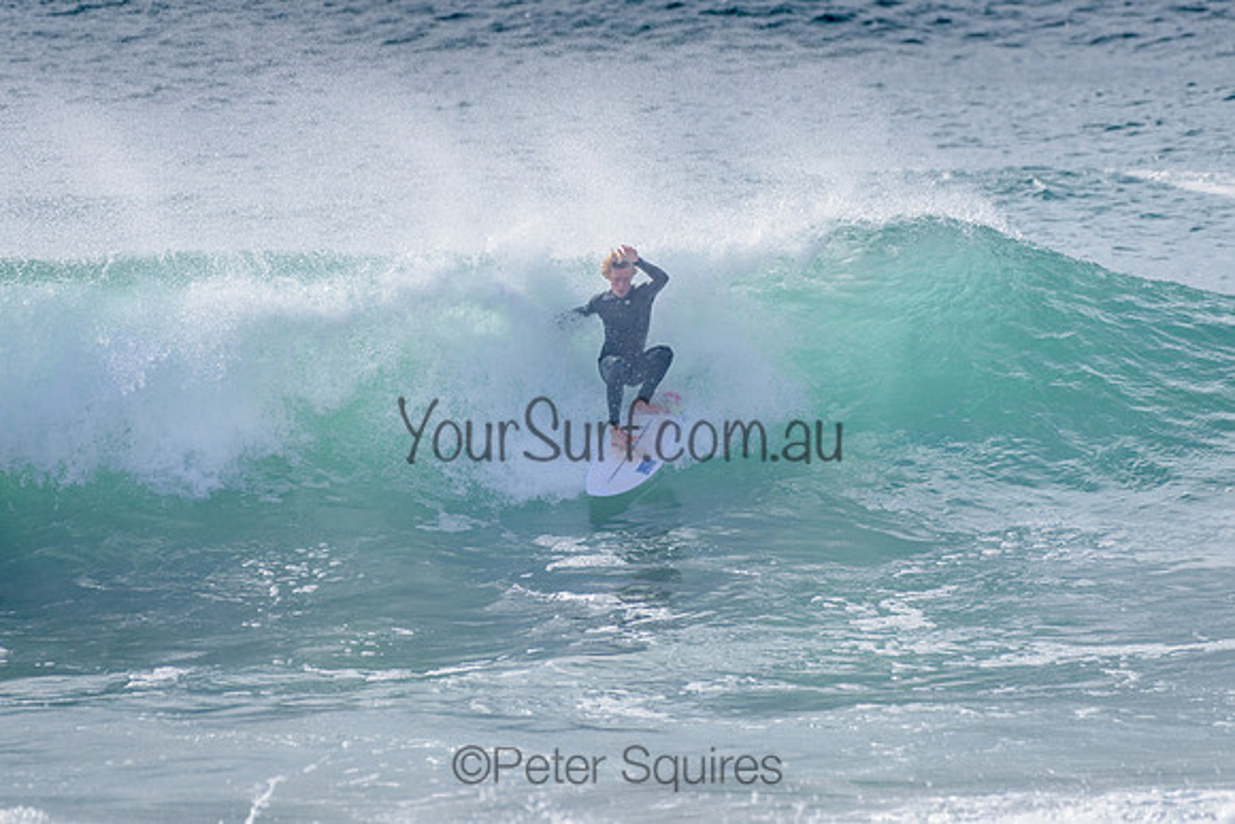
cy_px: 320
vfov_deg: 2.2
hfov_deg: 3.4
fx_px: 21005
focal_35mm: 612
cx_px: 614
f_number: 5.6
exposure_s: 1/2000
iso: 100
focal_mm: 500
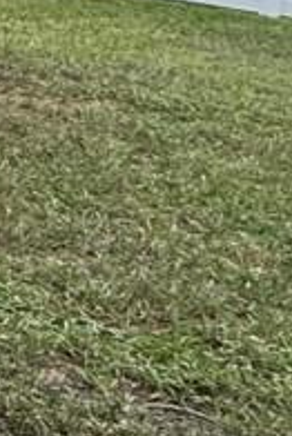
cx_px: -954
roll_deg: -2.4
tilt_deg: -10.6
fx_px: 1445
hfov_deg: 7.3
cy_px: 67
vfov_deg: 17.0
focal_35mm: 119
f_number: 2.2
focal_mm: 2.22
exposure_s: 1/99
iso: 100
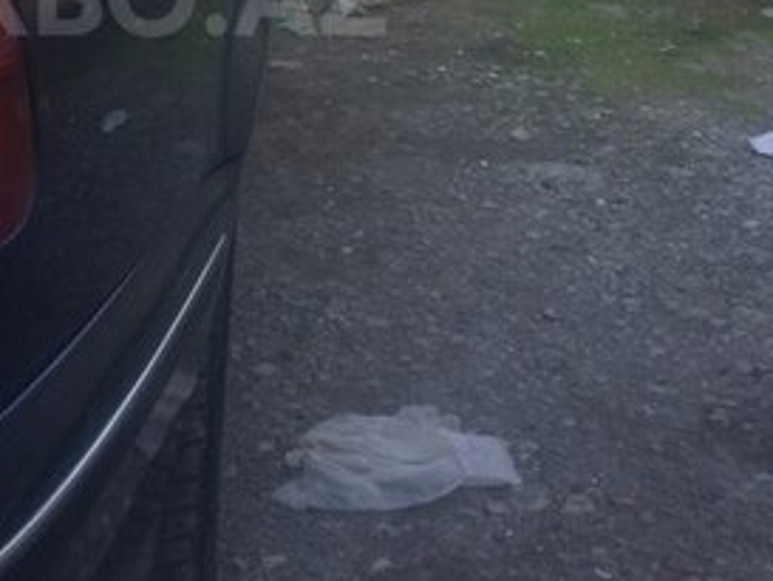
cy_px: -7
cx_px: 96
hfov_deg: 26.9
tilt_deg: -8.9
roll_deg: -5.8
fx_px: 1564
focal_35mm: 70
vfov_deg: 20.3
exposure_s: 1/225
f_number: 2.2
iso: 32
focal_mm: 4.15
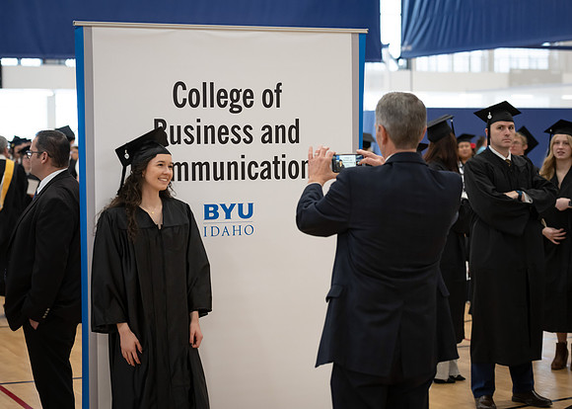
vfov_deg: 17.7
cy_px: 195
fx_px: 1311
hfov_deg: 24.6
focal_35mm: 81
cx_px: 272
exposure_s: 1/250
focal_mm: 70
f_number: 2.8
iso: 800
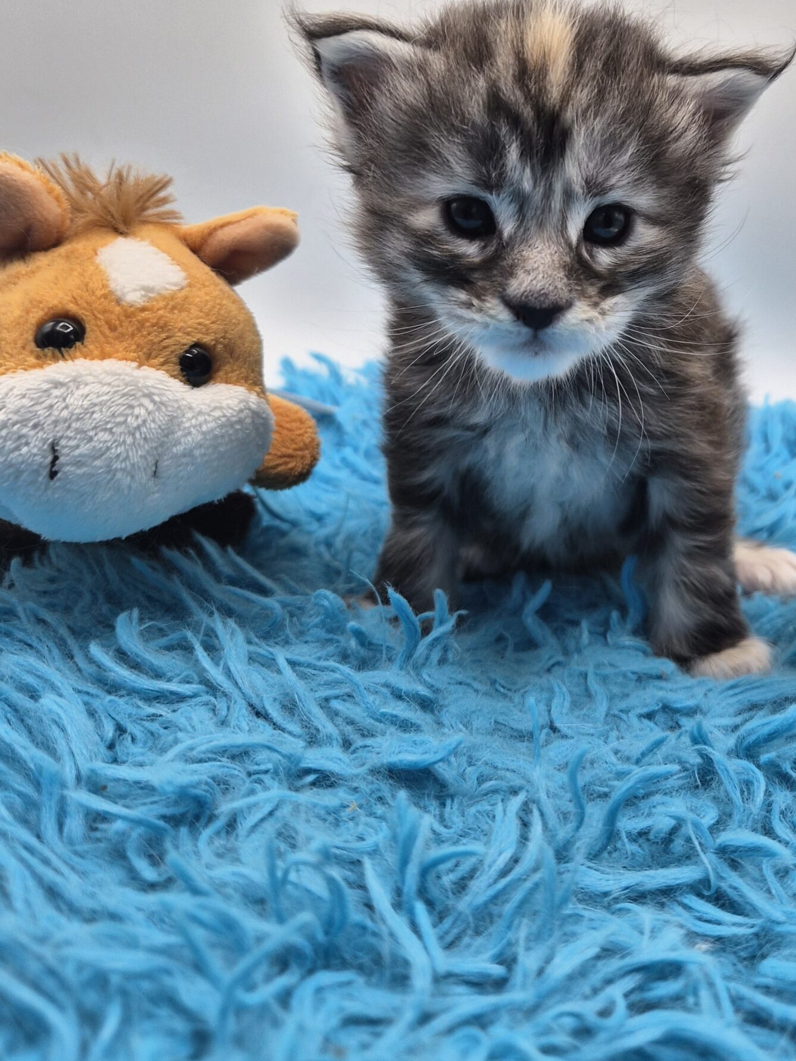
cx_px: 552
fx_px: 1012
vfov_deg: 54.5
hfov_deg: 42.2
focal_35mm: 33
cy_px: 378
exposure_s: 1/898
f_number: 1.8
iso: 80
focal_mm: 5.4
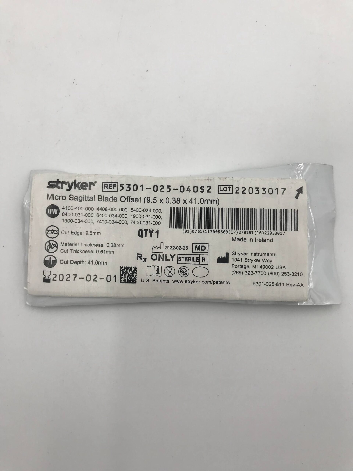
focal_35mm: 28
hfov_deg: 49.7
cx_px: 176
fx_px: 381
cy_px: 236
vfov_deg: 63.4
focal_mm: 3.99
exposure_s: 1/264
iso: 20
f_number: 1.8
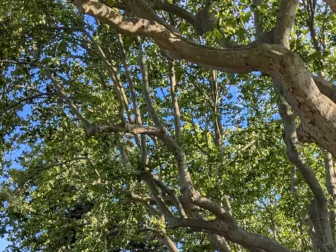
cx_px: 272
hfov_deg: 27.9
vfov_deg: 20.7
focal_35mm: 68
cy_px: 269
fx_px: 660
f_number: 1.73
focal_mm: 4.38
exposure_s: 1/1232
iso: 44
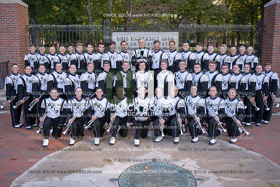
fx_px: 240
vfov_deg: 42.6
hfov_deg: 60.6
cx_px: 136
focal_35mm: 31
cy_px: 87
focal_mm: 28
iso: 125
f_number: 4
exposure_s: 1/80
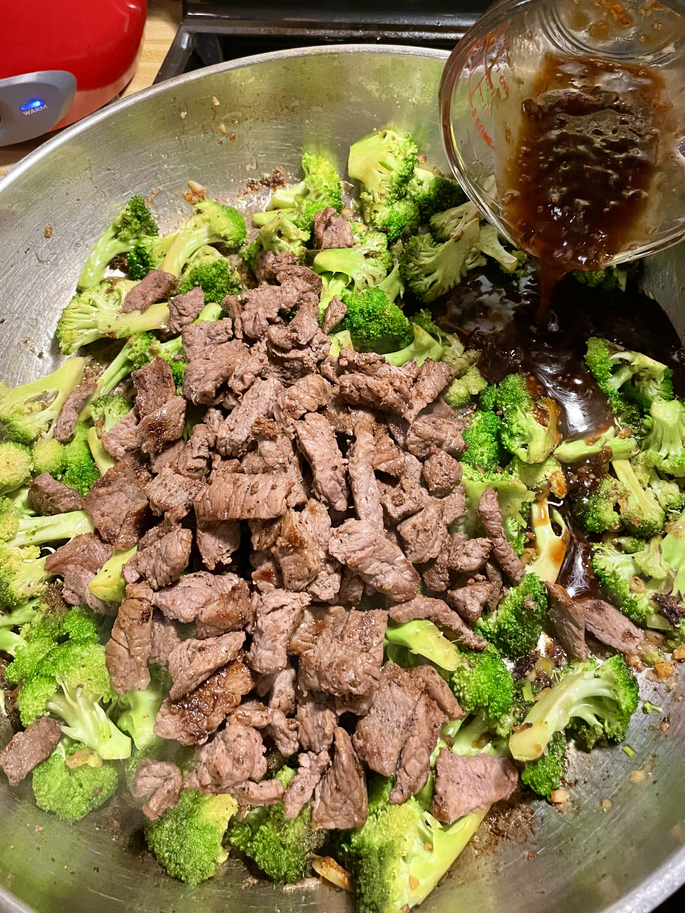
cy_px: 456
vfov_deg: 67.3
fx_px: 686
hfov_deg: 53.1
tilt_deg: -56.5
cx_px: 342
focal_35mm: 26
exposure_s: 1/60
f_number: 1.6
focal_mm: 4.2
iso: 500
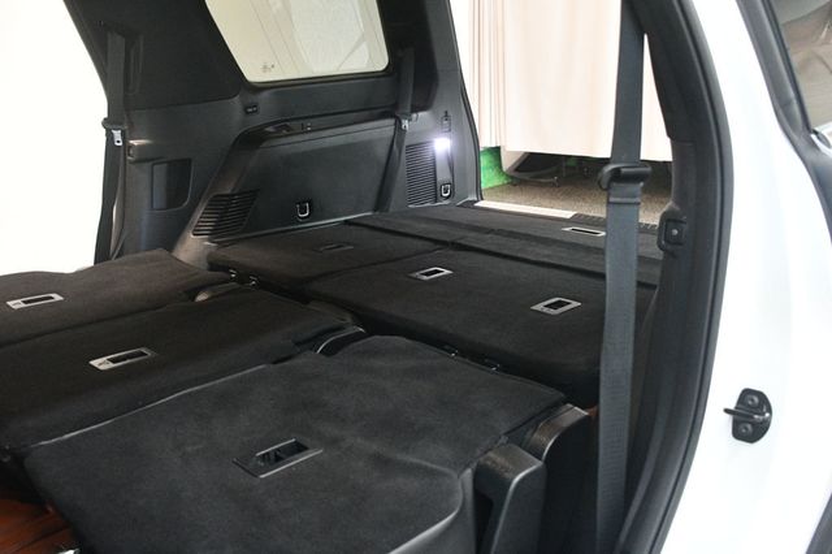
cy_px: 277
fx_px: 693
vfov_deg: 43.6
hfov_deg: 62.0
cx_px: 416
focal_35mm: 30
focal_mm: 20
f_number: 3.5
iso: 4000
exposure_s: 1/60
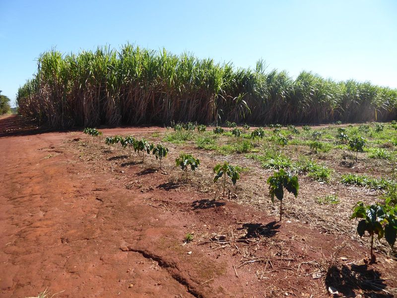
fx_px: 287
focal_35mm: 25
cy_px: 149
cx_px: 198
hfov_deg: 69.4
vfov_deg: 54.9
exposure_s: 1/500
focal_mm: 4.3
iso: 80
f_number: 3.3
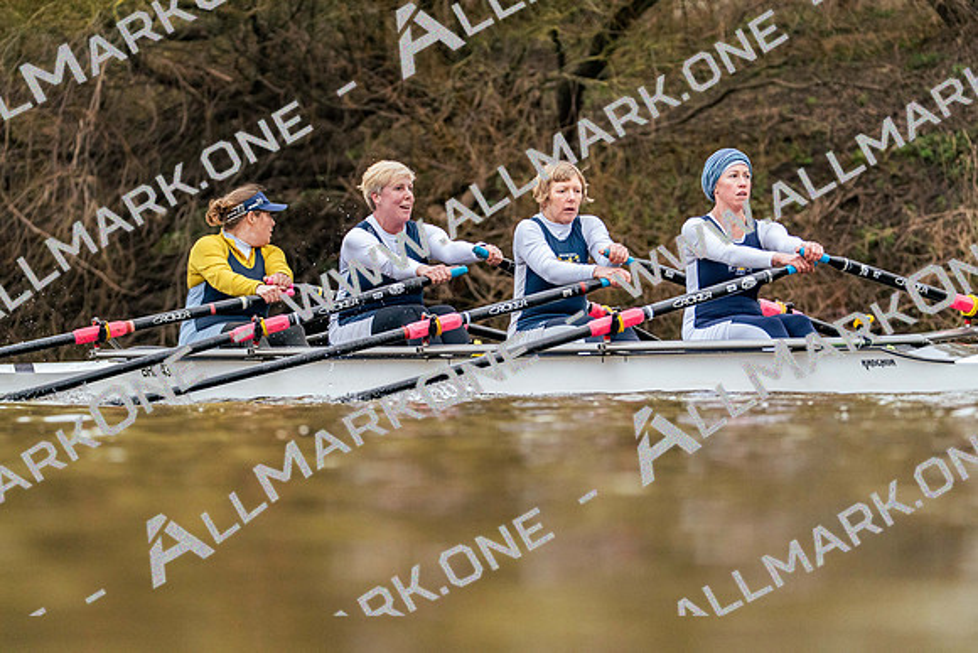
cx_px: 489
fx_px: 9266
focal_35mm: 341
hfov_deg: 6.0
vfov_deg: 4.0
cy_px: 326
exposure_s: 1/1600
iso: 4000
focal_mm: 341
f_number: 6.3
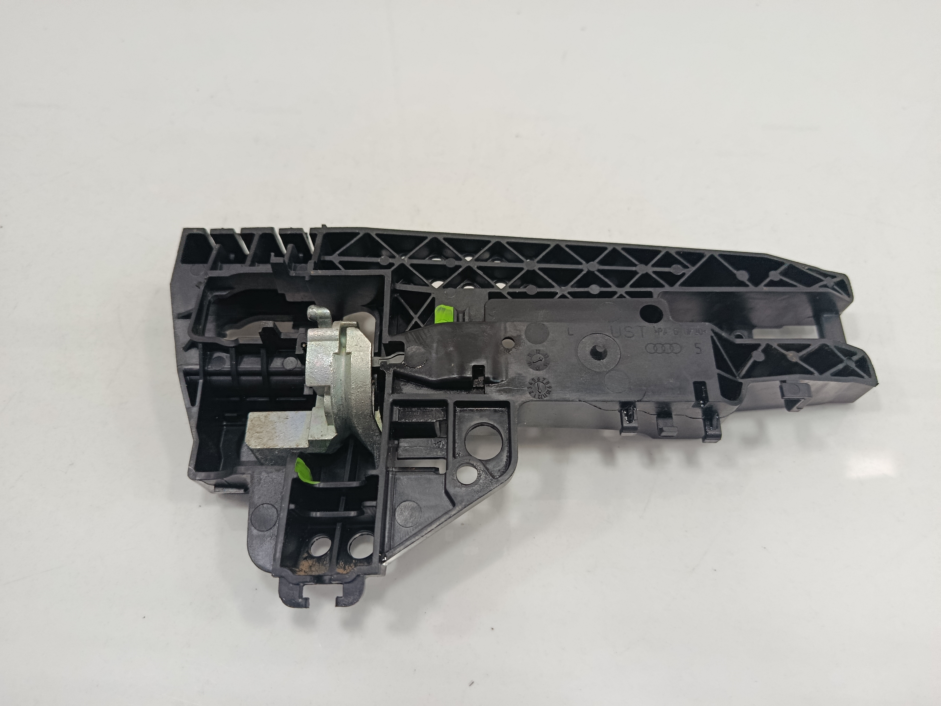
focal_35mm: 24
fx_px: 652
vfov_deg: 56.8
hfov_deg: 71.6
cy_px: 353
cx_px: 470
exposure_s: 1/100
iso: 975
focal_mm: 5.24
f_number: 1.7
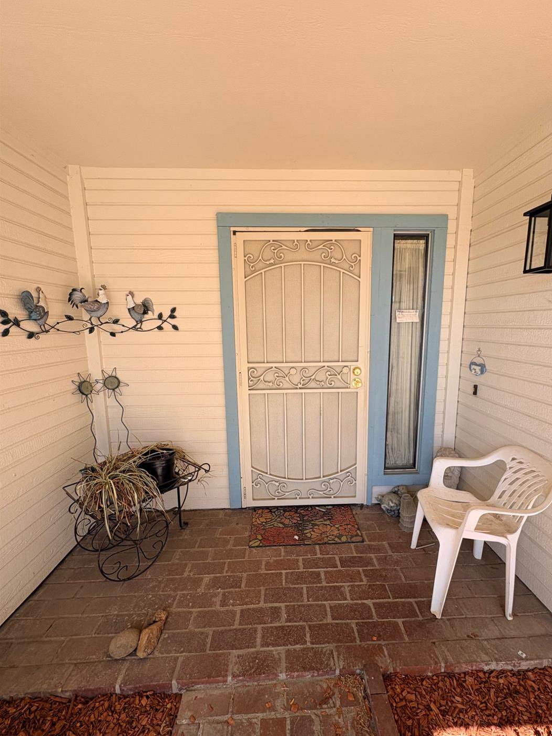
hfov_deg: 81.6
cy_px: 373
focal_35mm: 15
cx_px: 295
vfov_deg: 98.2
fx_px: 319
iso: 50
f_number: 2.2
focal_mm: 2.22
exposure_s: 1/252
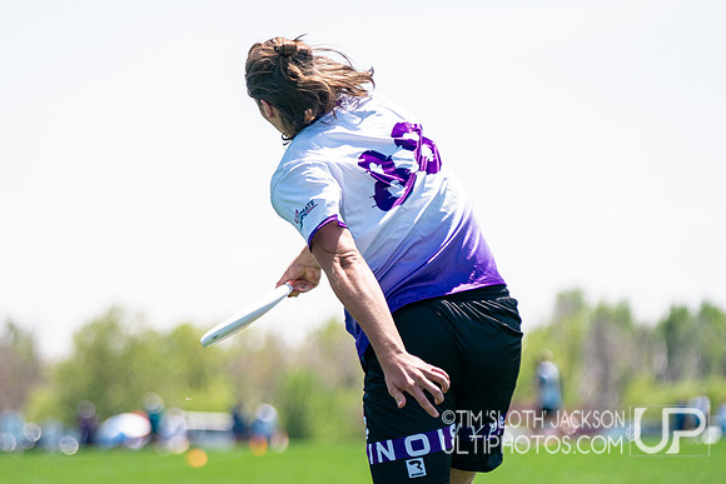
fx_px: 5024
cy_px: 280
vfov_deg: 5.5
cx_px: 304
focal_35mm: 249
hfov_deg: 8.3
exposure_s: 1/6400
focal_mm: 148
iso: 640
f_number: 2.8
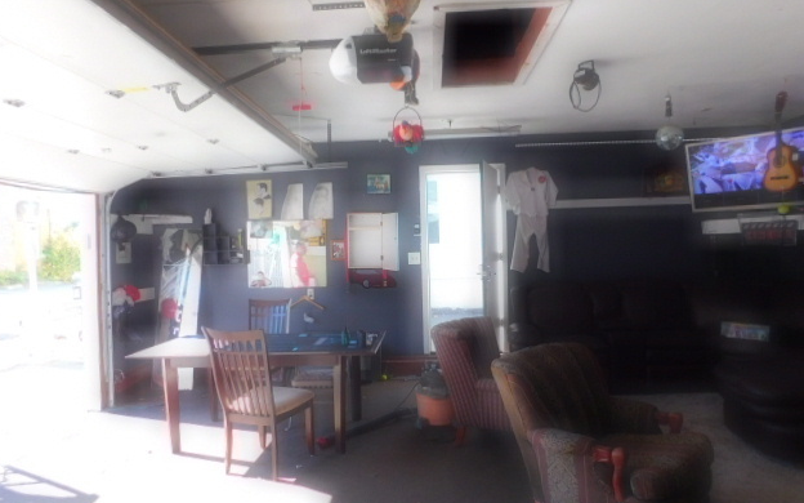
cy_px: 264
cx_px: 393
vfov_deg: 49.3
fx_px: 548
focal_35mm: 25
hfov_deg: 72.5
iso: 125
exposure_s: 1/80
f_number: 3
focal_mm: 4
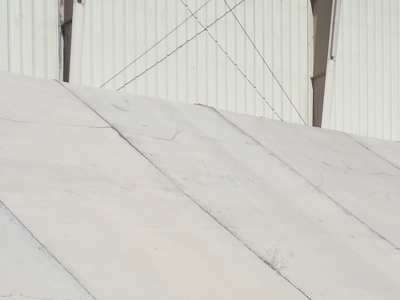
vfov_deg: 14.0
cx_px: 281
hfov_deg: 19.7
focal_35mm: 99
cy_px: 446
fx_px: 1144
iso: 80
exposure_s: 1/250
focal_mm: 5.6
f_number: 8.2
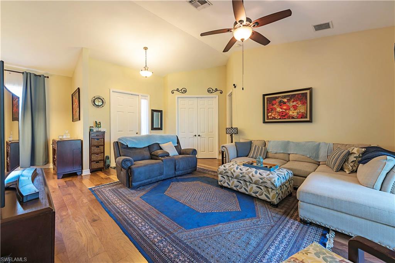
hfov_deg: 104.2
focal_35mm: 14
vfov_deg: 81.2
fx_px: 154
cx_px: 198
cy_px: 132
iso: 100
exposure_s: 1
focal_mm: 14
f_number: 9
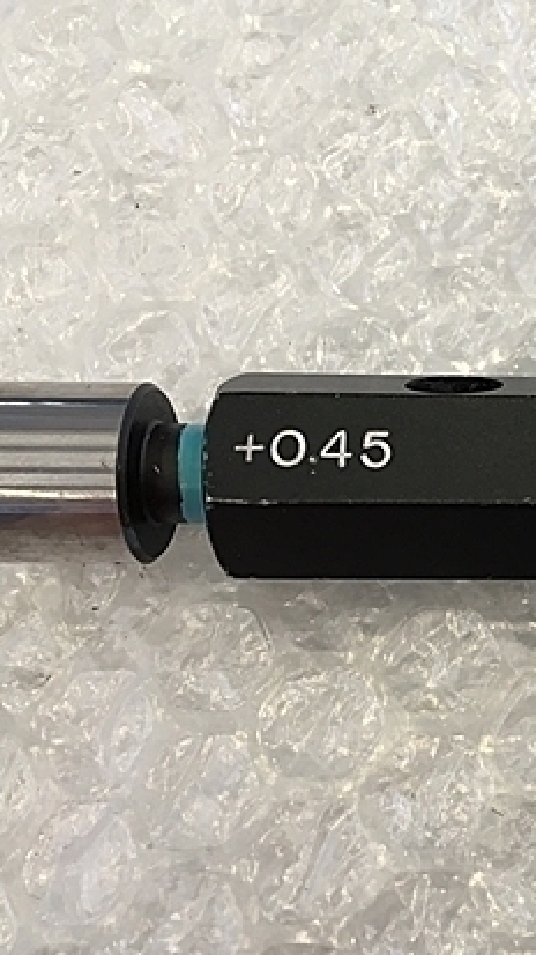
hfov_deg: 22.6
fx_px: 1239
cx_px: 631
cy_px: 479
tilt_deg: -73.0
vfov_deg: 42.1
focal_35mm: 49
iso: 25
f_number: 2.2
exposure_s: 1/30
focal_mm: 4.15
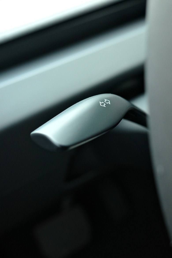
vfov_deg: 39.6
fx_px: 358
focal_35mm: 50
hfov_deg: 27.0
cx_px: 86
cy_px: 129
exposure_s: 1/100
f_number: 4
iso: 1000
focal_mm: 26
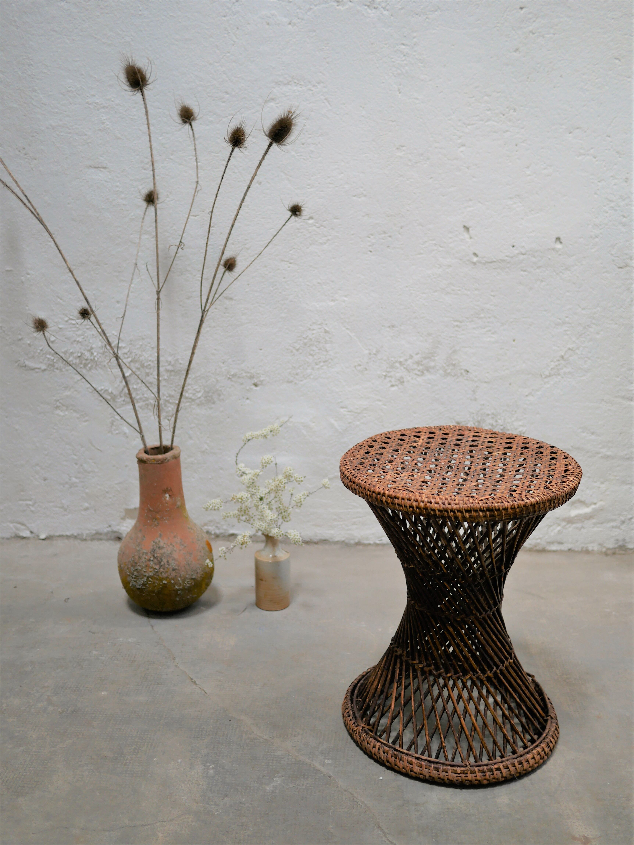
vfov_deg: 46.8
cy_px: 422
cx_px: 317
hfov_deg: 36.0
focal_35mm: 40
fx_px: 976
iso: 200
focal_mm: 20
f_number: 1.7
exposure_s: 1/60
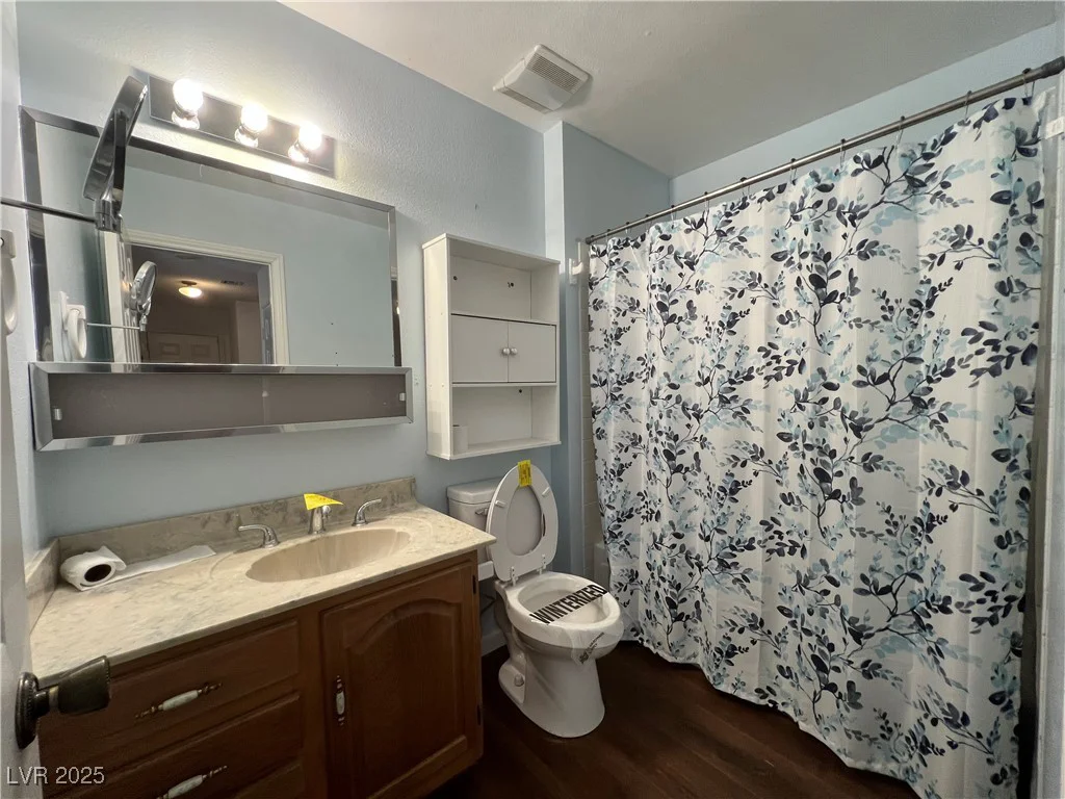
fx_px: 400
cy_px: 400
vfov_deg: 89.9
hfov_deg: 106.2
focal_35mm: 13
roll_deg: +0.9
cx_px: 532
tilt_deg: -2.6
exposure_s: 1/120
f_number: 1.8
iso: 160
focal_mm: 1.57
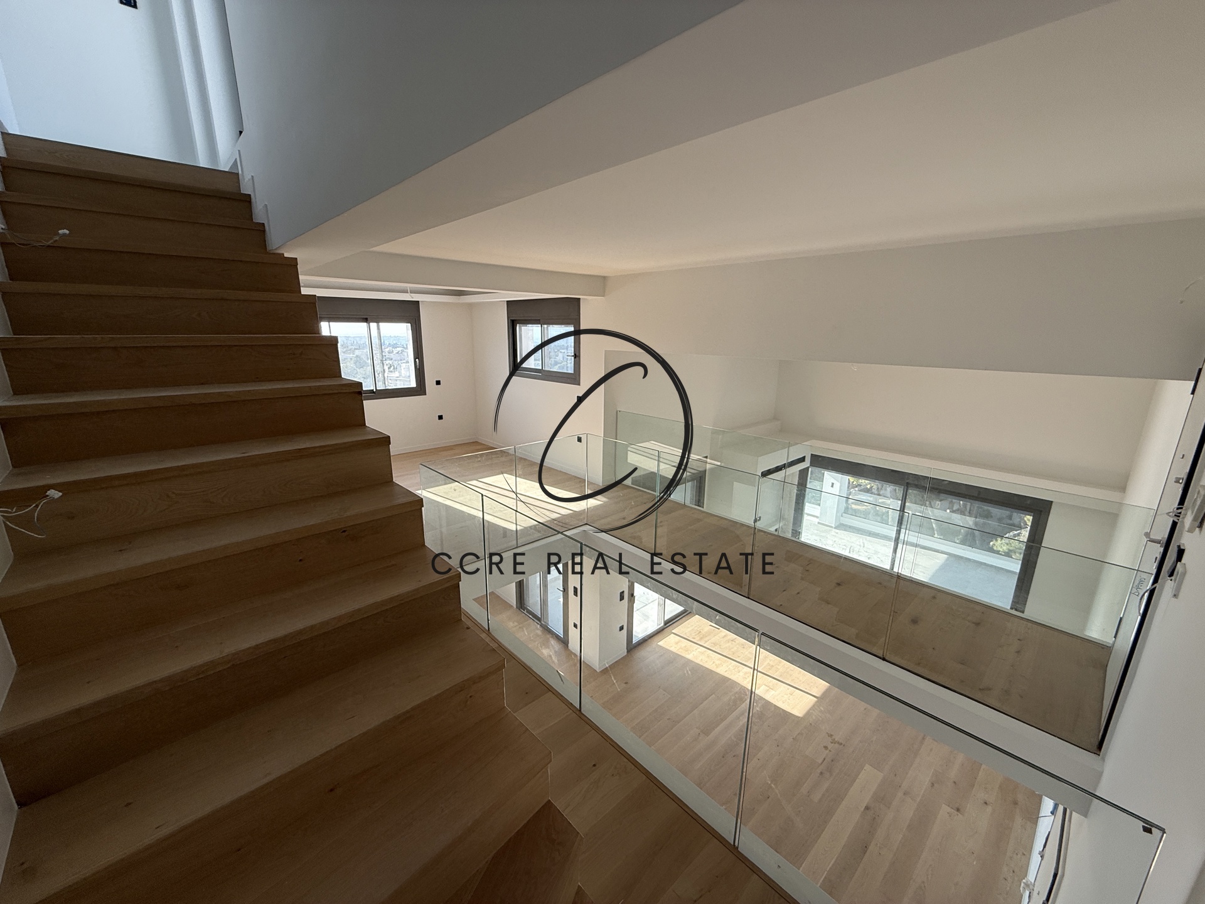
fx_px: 487
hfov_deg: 102.1
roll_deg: +0.0
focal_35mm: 14
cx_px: 602
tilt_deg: -14.8
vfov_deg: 85.7
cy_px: 452
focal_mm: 2.22
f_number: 2.2
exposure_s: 1/193
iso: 50
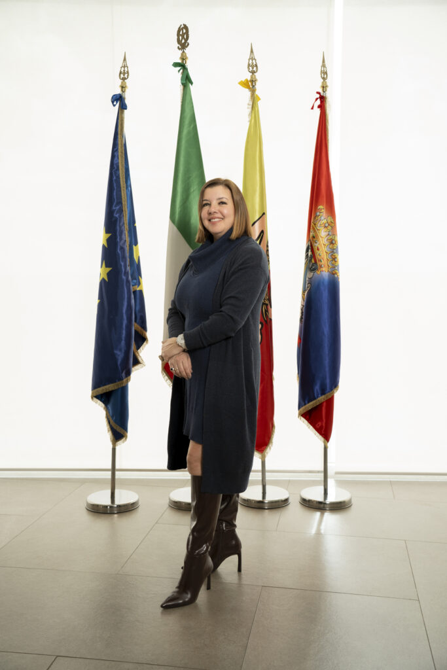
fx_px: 689
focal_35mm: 37
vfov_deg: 51.9
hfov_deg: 36.0
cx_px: 224
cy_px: 335
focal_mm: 37
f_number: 4.5
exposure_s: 1/160
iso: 250
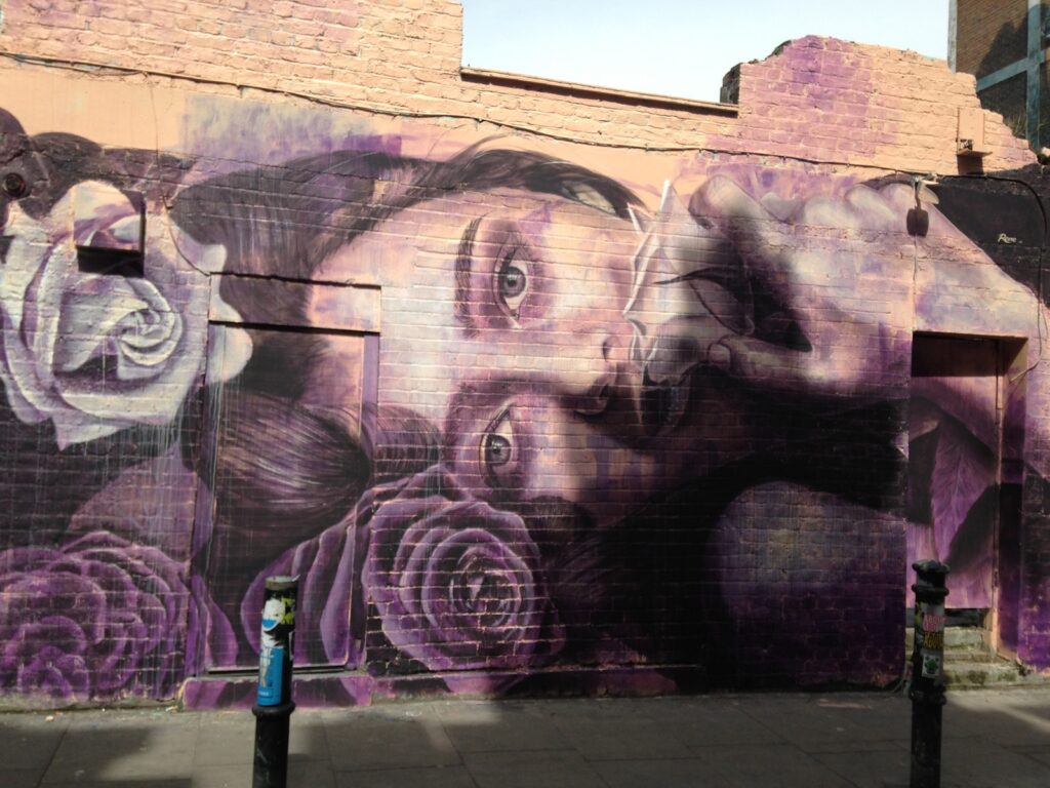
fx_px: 1001
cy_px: 394
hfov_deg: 55.4
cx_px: 525
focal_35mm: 33
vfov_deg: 42.9
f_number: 2.4
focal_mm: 4.13
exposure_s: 1/1391
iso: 50
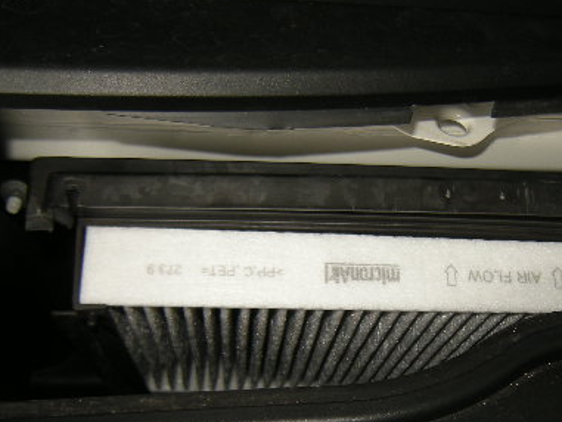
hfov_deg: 39.9
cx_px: 379
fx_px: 763
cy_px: 325
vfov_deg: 30.3
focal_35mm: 47
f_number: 2.8
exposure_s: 1/49.3
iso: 64
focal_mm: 4.7
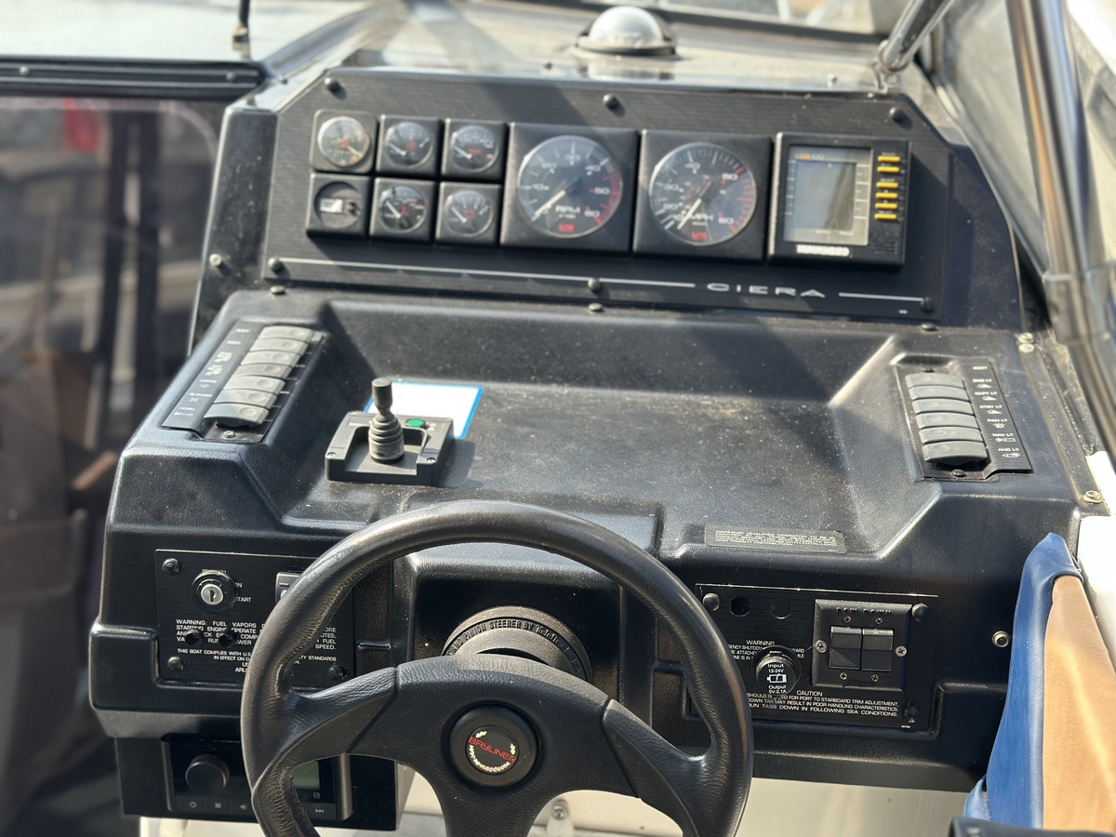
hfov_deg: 39.7
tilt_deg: -23.3
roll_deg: -1.0
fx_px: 1547
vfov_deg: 30.3
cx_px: 558
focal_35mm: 48
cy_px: 418
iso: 80
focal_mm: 6.86
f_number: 1.78
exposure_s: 1/571
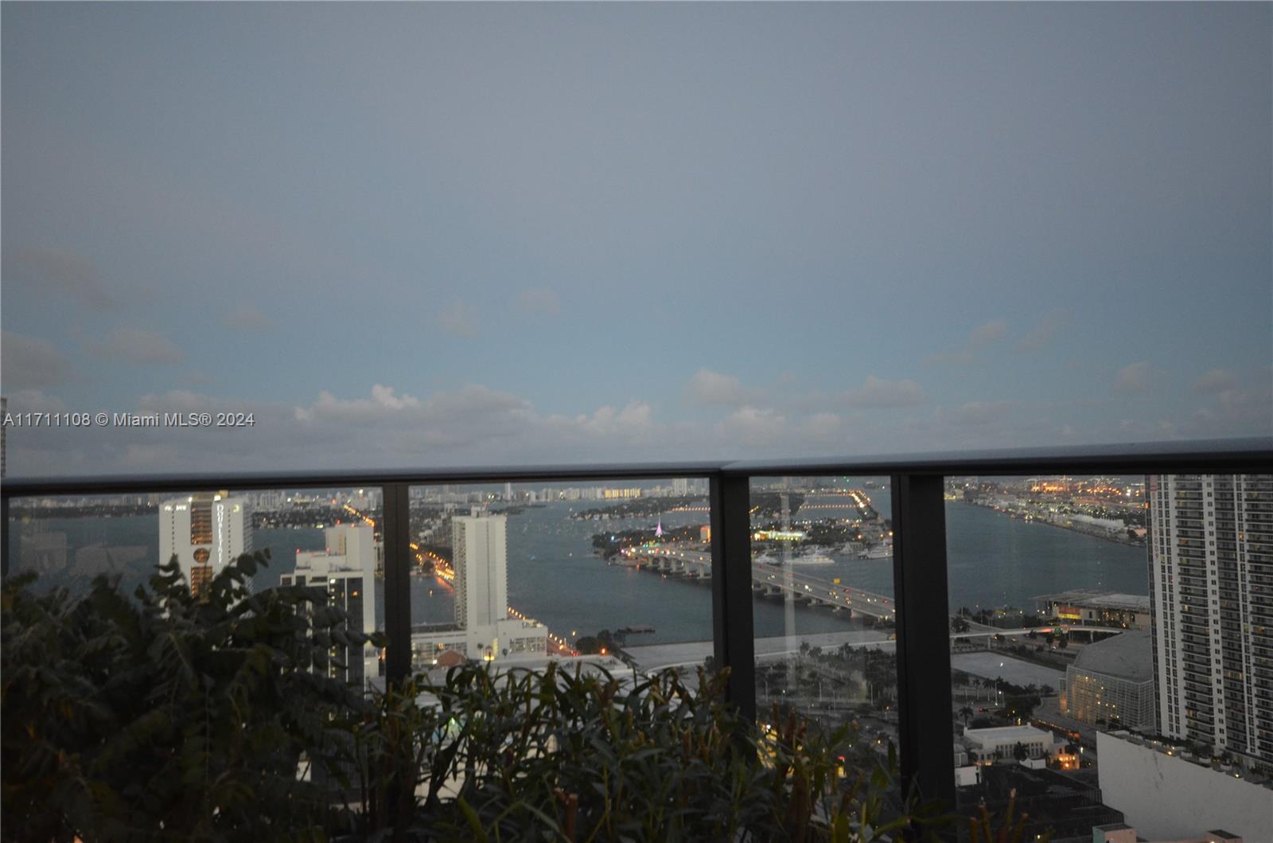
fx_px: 1058
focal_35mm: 30
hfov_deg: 62.0
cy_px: 422
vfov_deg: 43.4
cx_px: 636
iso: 1600
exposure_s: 1/15
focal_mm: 20
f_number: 5.6
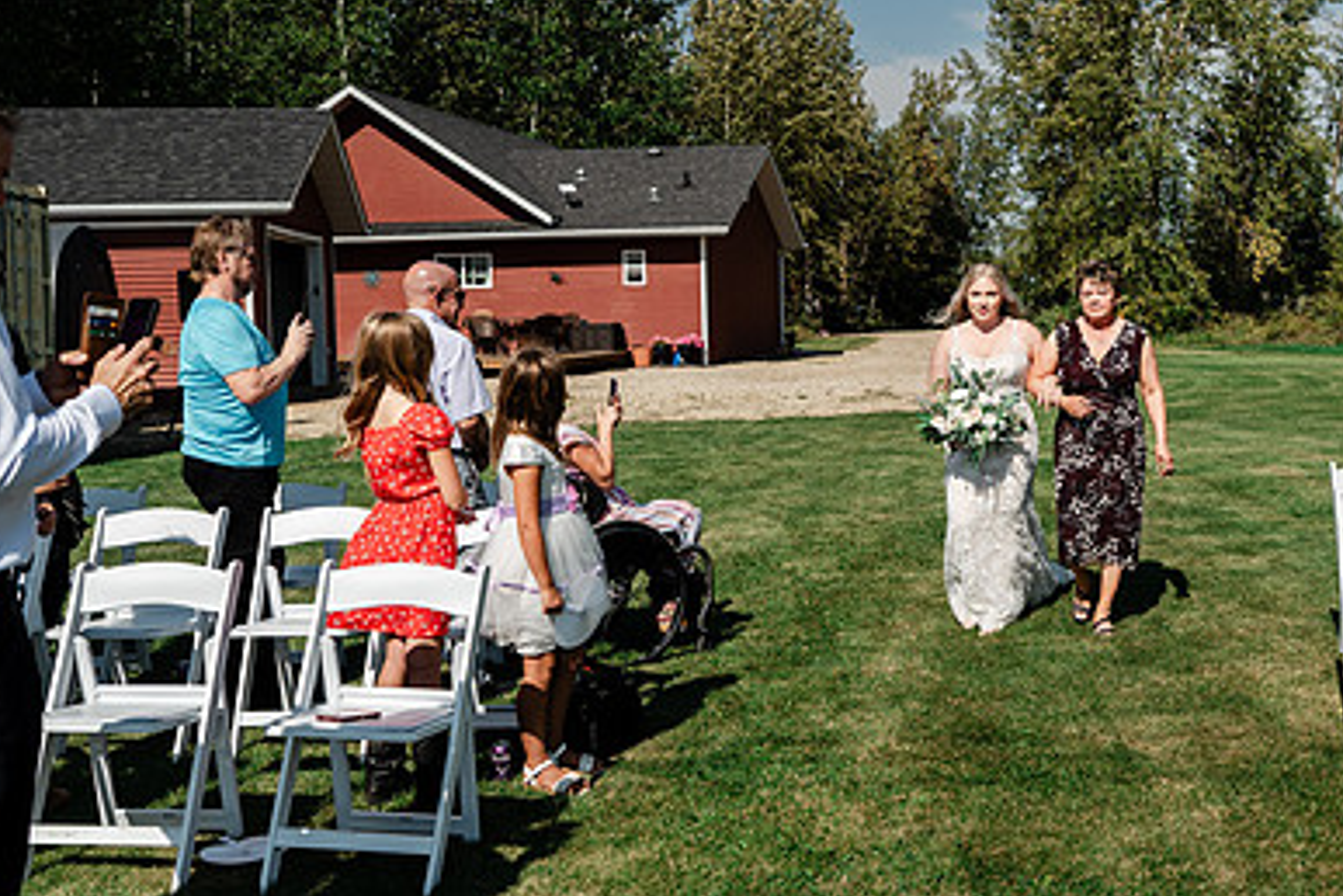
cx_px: 979
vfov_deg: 31.8
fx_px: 1567
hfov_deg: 45.1
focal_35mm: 42
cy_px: 380
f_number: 4
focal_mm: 28
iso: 400
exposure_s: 1/250
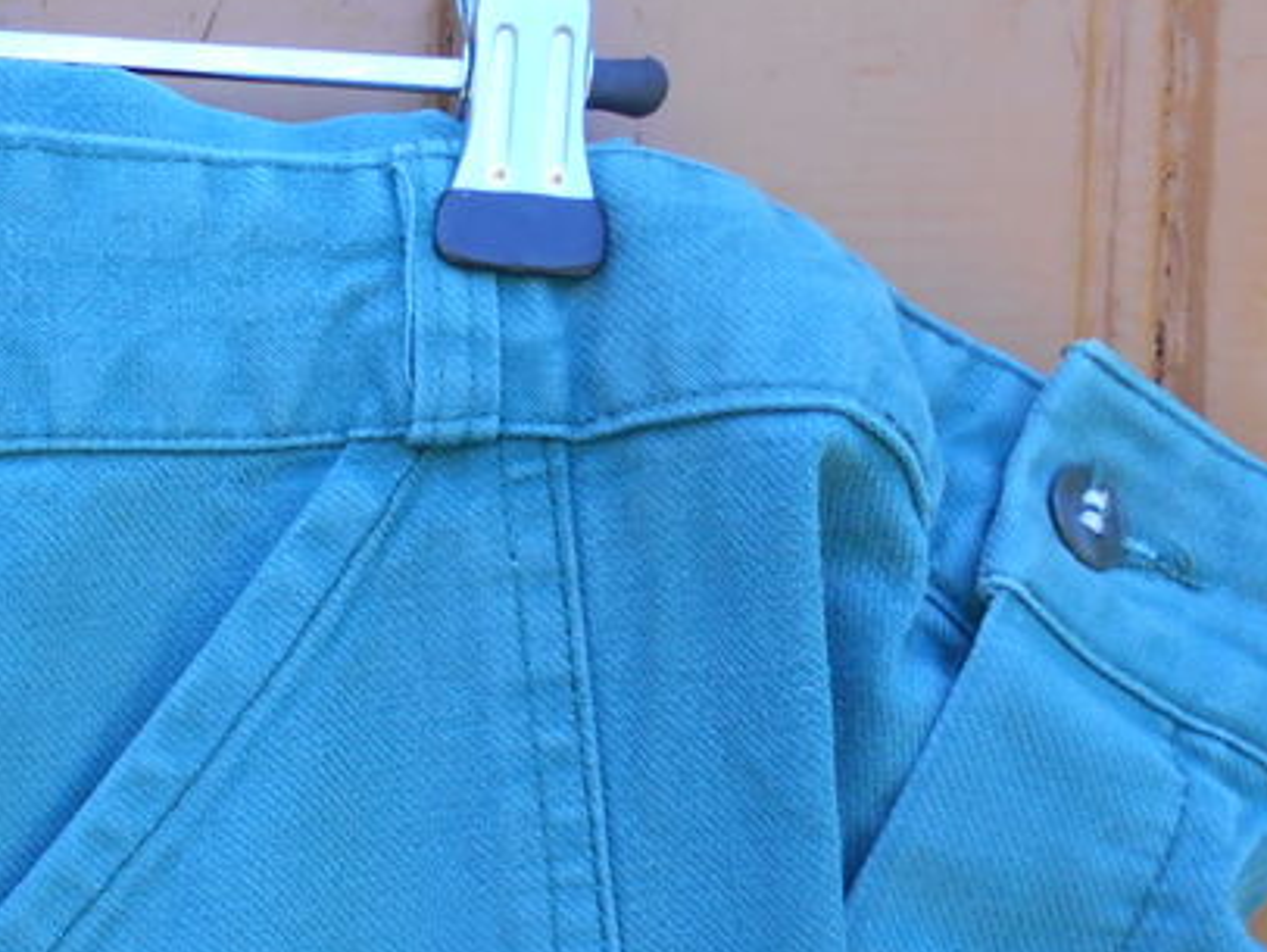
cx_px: 9
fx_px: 2344
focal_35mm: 64
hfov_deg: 28.4
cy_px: 933
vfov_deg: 22.2
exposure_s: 1/60
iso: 80
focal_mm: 4.6
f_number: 3.2
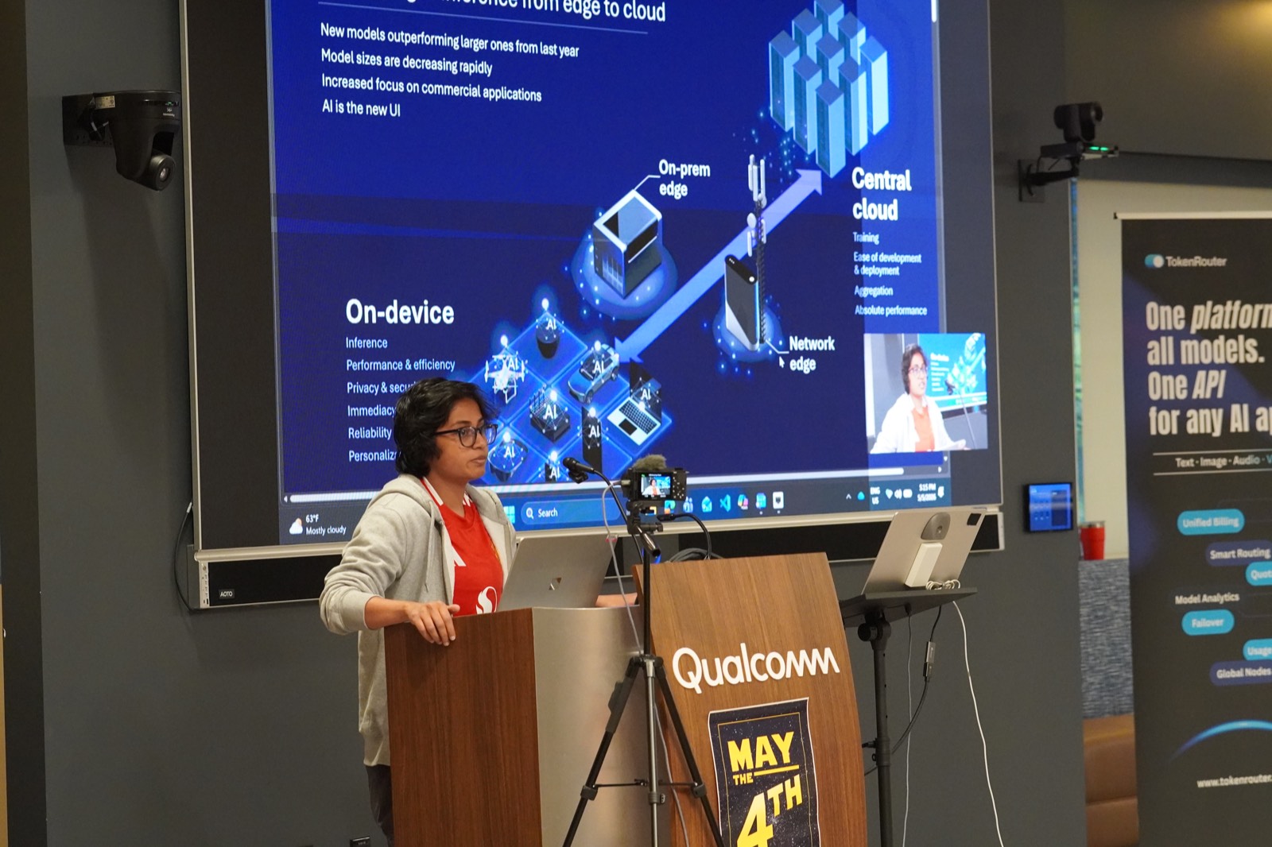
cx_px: 636
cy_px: 424
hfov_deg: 18.2
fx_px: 3974
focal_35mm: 112
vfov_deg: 12.2
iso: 5000
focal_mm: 75
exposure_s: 1/160
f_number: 4
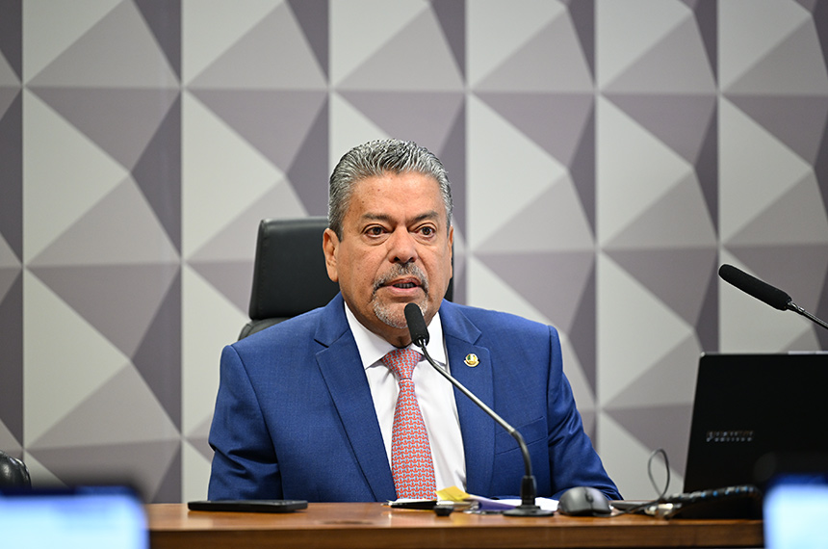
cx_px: 414
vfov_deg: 6.8
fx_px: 4591
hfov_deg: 10.3
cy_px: 274
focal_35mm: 200
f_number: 2.8
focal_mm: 200
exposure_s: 1/125
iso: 1250
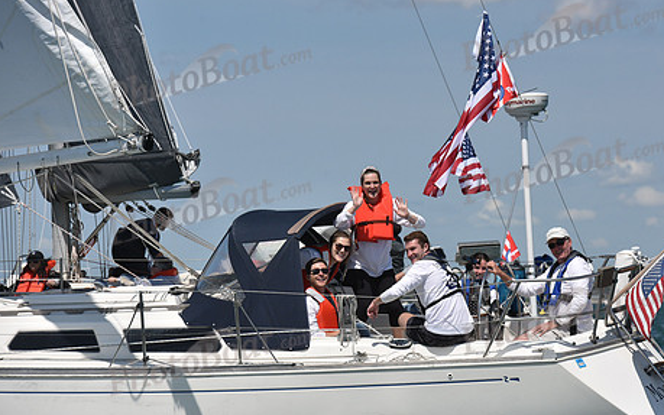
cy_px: 262
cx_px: 388
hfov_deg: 8.6
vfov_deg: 5.4
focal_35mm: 245
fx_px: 4434
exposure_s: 1/800
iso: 320
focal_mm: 190
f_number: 8
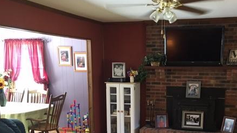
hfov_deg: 44.0
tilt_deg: -10.4
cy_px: 119
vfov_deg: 25.2
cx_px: 156
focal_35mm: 46
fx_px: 289
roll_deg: -0.9
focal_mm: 4.15
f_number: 2.2
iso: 80
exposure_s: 1/10
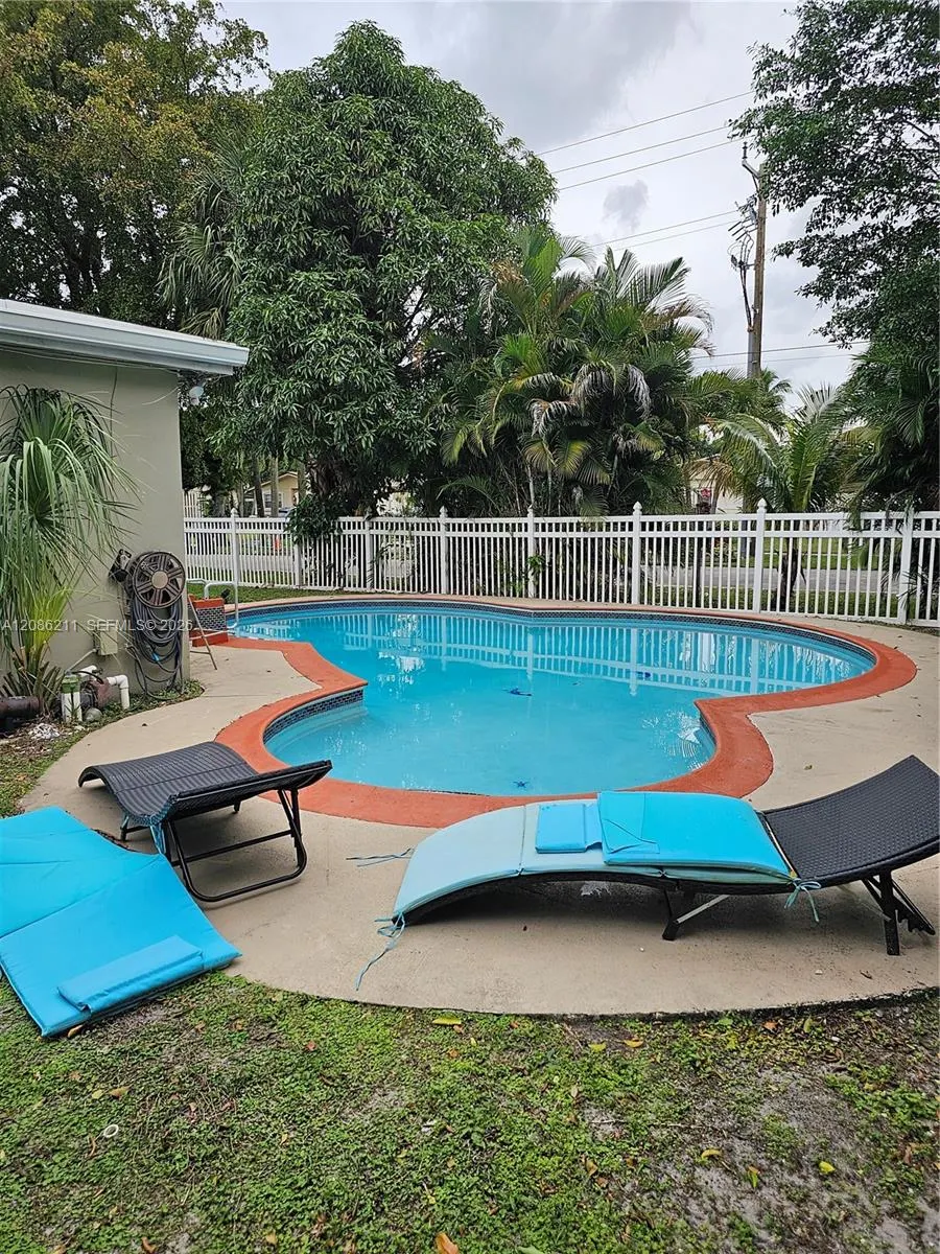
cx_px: 470
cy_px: 627
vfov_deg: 73.9
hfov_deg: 58.9
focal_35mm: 23
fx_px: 833
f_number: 1.7
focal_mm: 6.3
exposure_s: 1/450
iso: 20
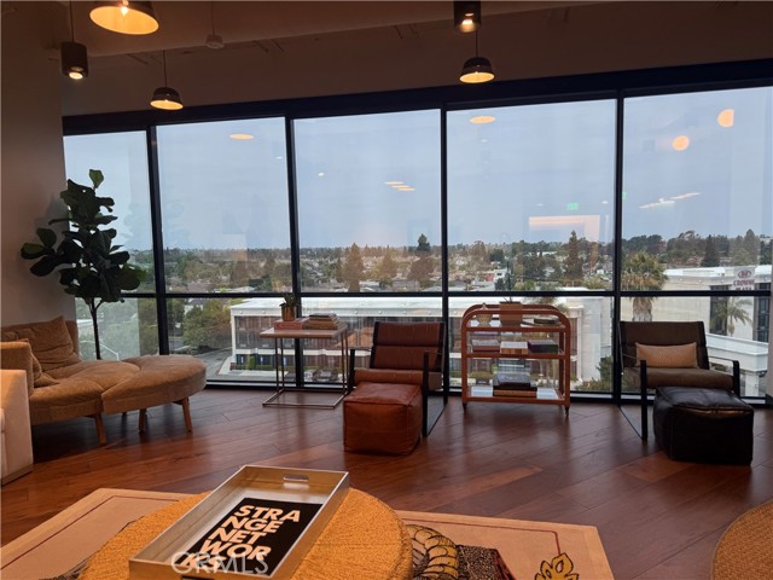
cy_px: 290
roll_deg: +0.8
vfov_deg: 56.8
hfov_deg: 71.6
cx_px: 386
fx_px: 536
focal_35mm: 24
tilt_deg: -5.4
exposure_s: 1/222
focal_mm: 6.76
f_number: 1.78
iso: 64
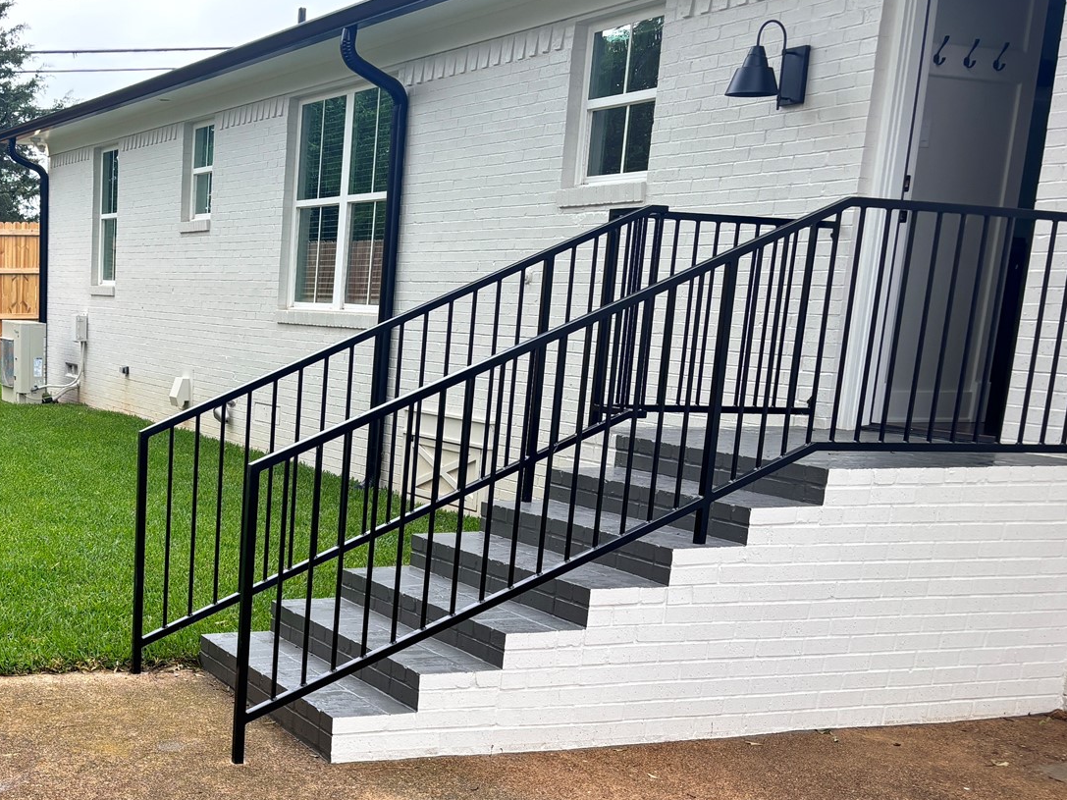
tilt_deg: -11.8
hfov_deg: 36.7
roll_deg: -1.9
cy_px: 646
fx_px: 1510
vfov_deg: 29.0
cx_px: 128
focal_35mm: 49
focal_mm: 5.96
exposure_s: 1/448
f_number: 1.6
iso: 50
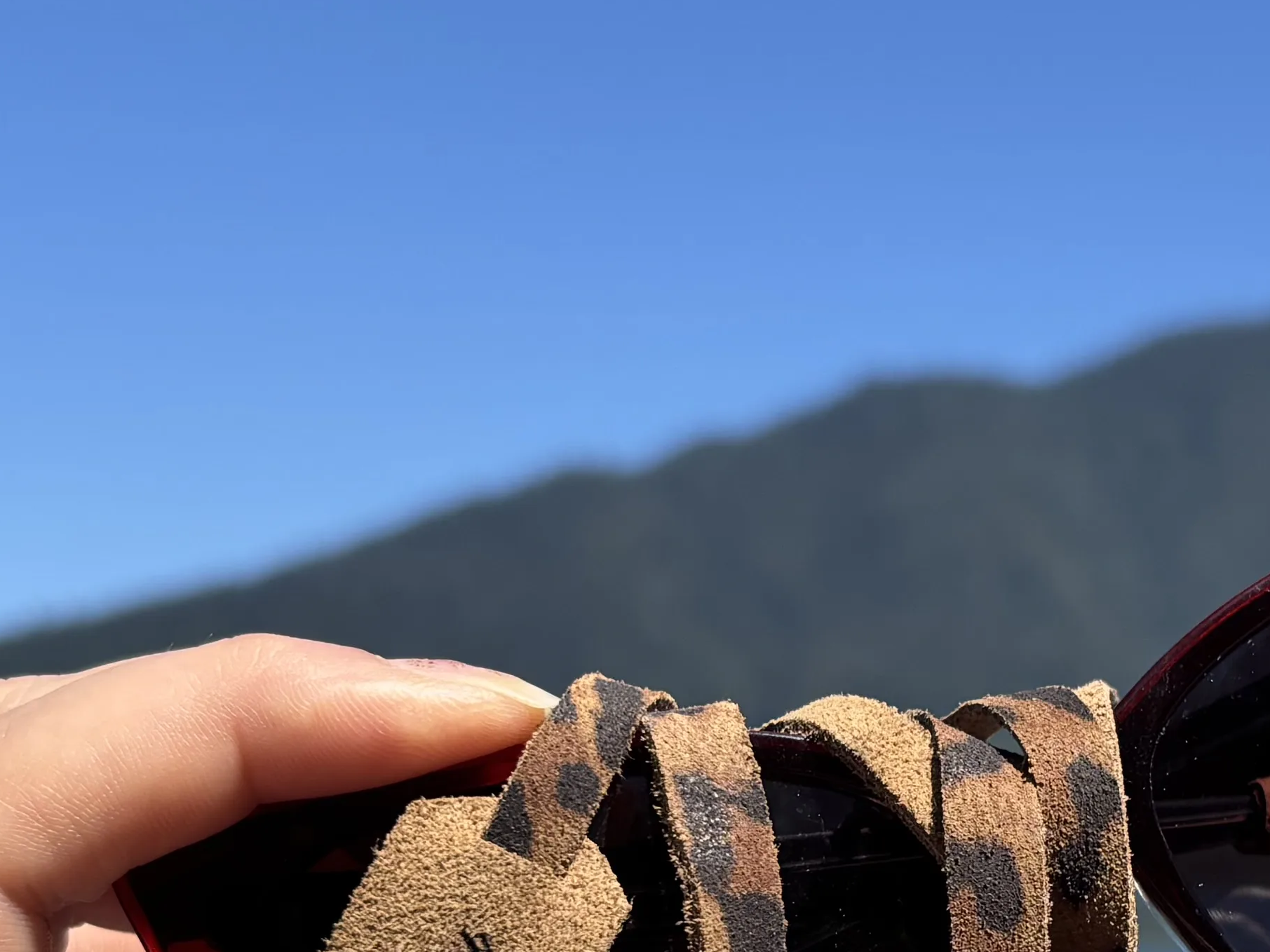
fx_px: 3008
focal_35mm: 82
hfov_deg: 23.5
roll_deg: -0.8
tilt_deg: +0.1
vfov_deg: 17.6
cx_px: 992
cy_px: 917
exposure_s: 1/2398
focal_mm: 5.96
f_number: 1.6
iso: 50
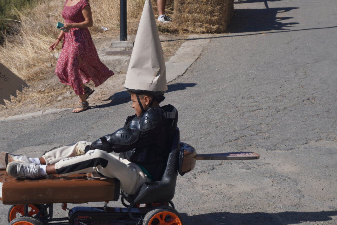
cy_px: 113
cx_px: 152
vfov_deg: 14.4
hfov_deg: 21.5
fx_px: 889
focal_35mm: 95
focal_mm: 50
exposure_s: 1/800
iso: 100
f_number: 5.6
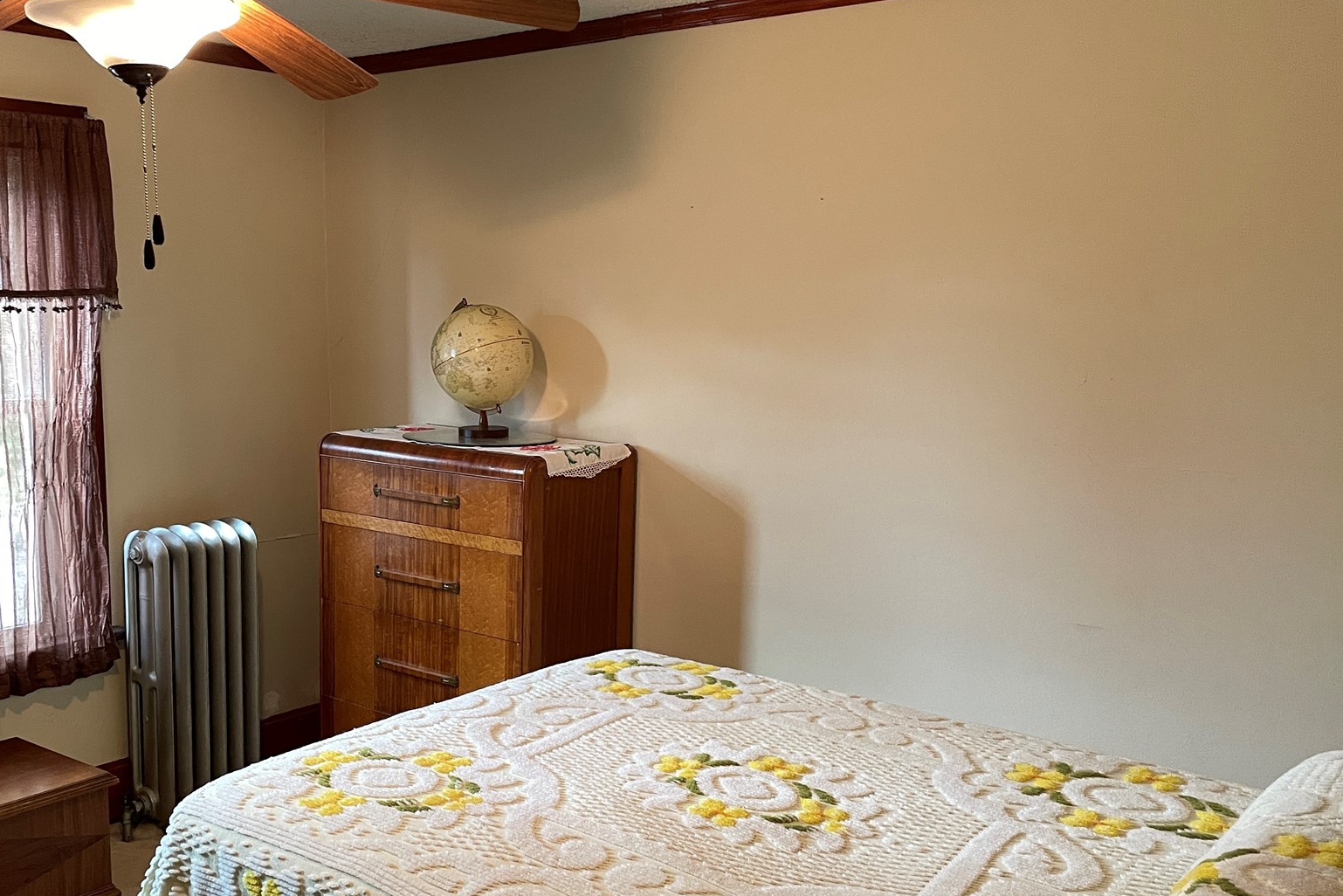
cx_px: 520
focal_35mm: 36
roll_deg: +0.9
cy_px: 527
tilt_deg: -7.1
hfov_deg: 52.7
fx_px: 1343
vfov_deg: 36.8
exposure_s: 1/60
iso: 250
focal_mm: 4.2
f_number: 1.6
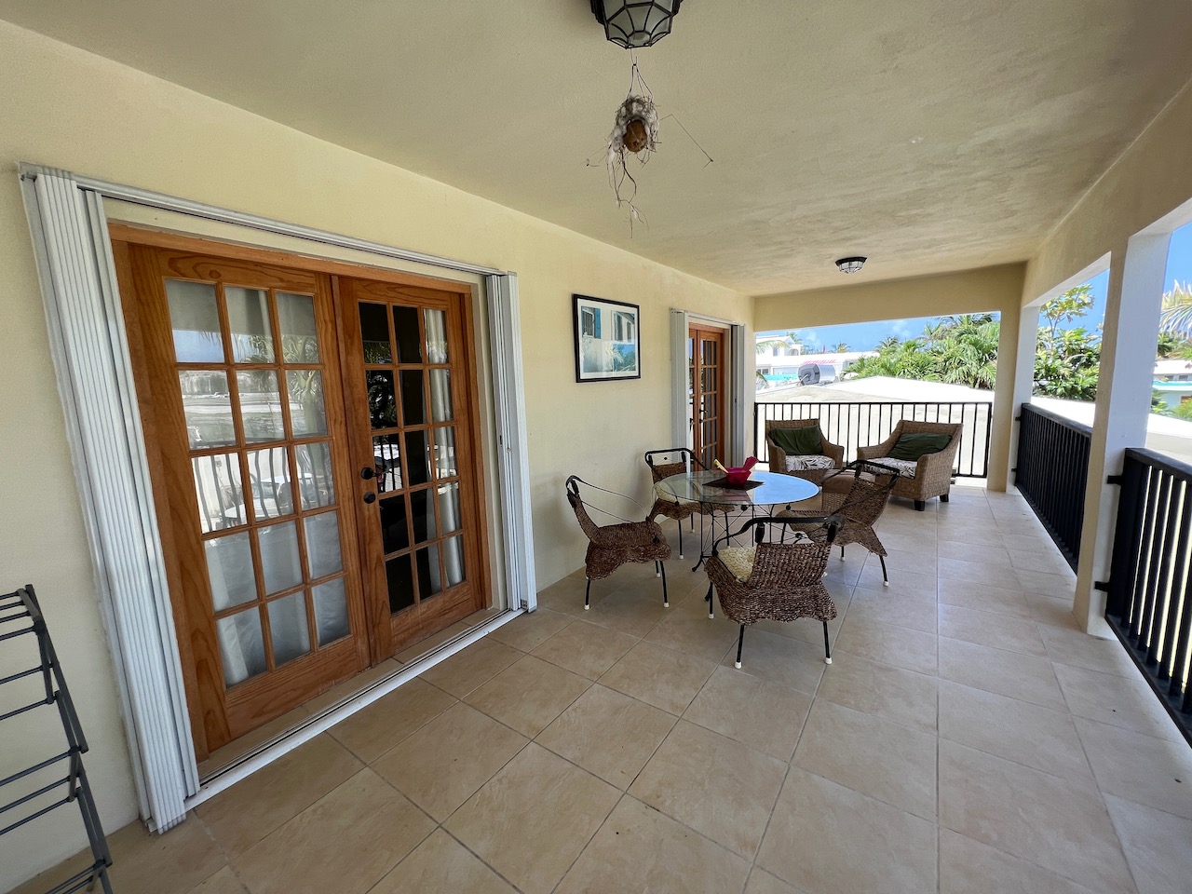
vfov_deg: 89.9
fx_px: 448
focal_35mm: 13
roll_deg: +1.9
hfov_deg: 106.2
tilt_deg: -7.5
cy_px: 447
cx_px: 596
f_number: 1.8
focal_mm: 1.57
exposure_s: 1/317
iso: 32
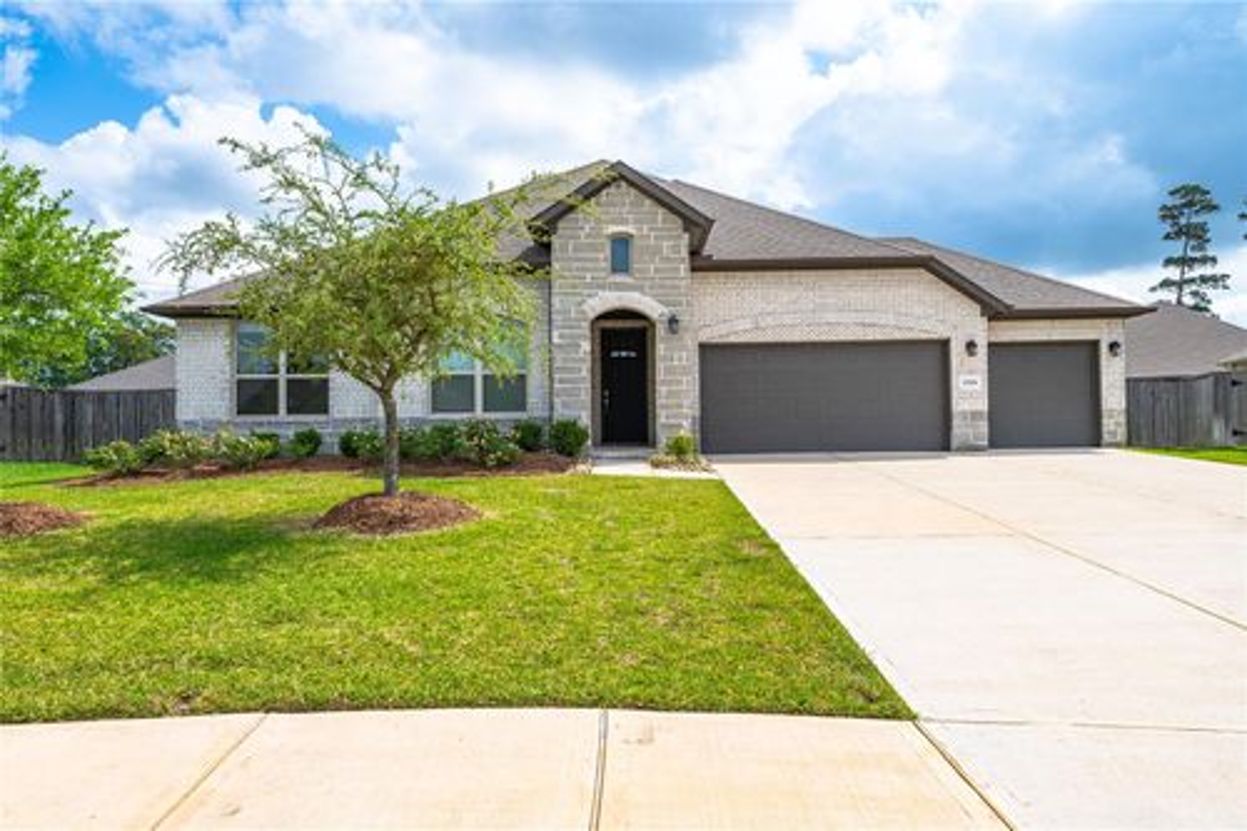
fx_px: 762
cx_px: 624
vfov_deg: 57.2
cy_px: 416
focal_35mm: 22
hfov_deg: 78.6
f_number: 11
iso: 100
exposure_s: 1/320
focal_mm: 22
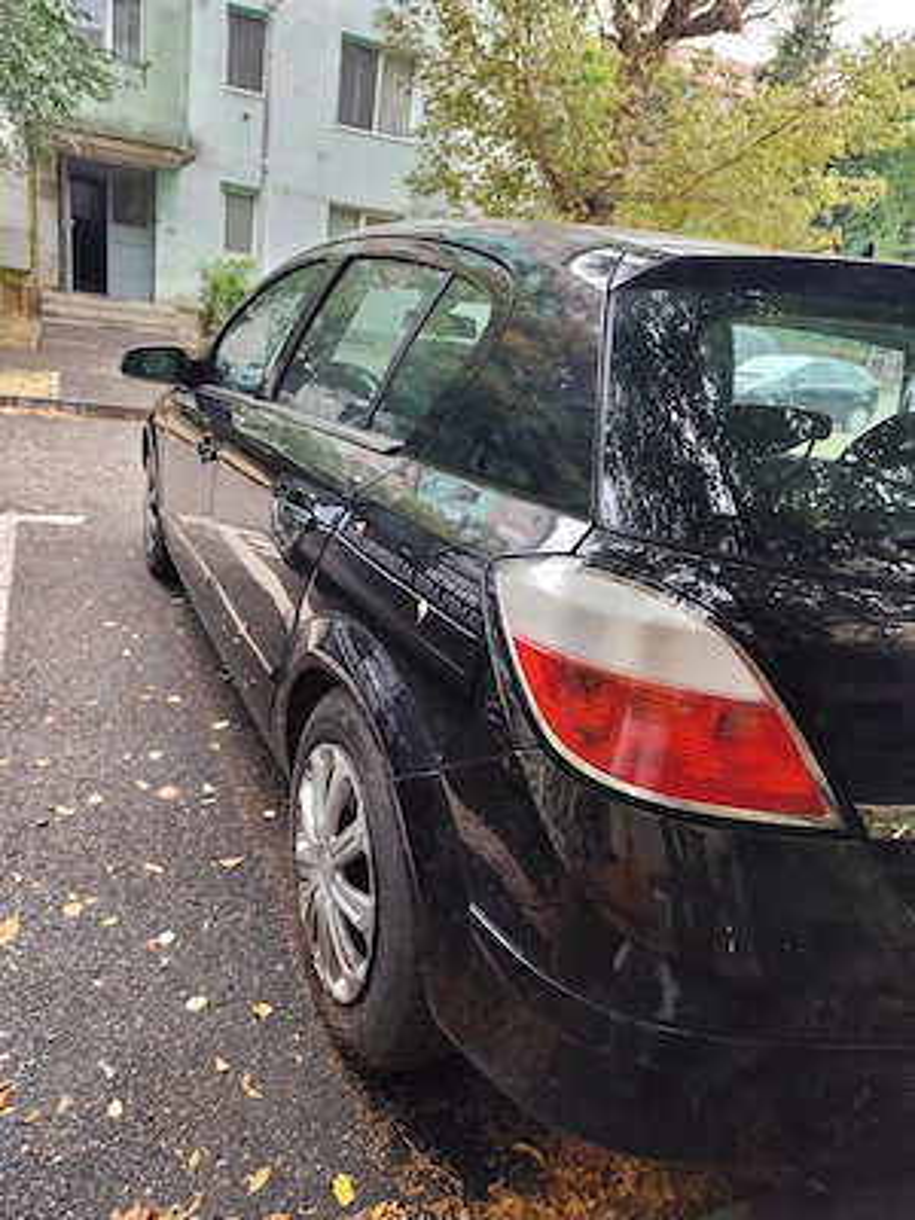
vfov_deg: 73.9
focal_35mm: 23
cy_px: 610
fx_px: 811
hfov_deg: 58.9
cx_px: 458
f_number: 1.65
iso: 50
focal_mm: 6.19
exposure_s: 1/120
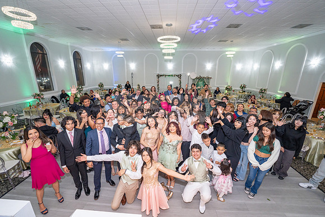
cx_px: 162
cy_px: 108
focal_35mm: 14
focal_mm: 14
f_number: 4
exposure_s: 1/160
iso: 1250
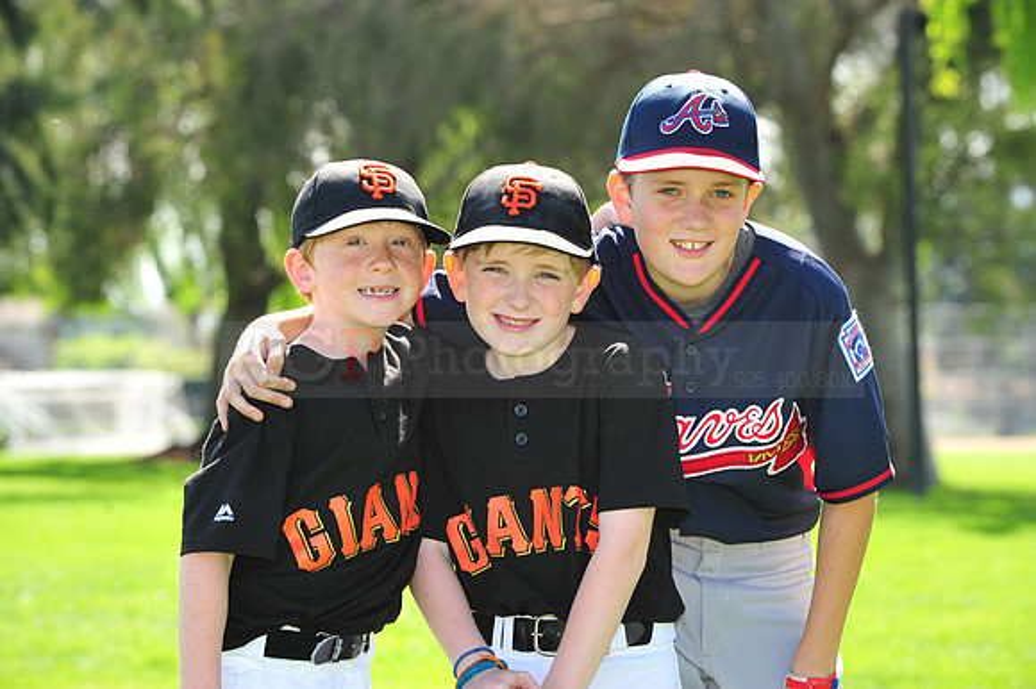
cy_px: 344
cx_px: 518
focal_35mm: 155
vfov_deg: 8.8
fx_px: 4458
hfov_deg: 13.3
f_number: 9
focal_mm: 155
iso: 200
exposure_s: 1/125
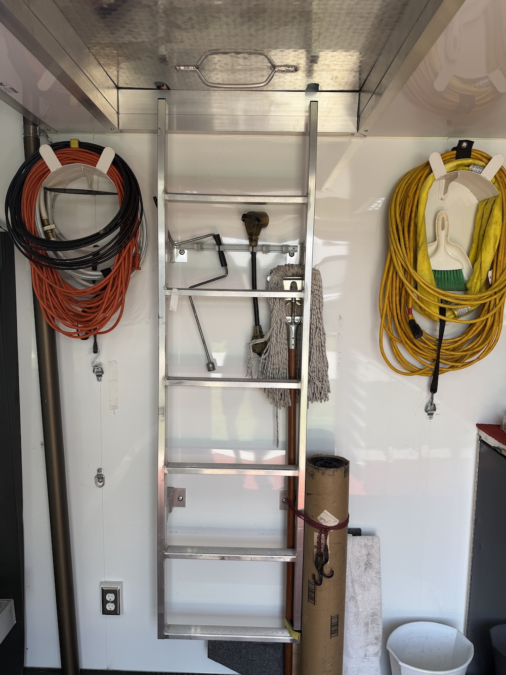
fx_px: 468
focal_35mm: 24
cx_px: 253
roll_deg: -0.2
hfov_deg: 56.8
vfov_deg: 71.6
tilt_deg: -6.4
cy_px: 338
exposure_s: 1/671
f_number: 1.78
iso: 80
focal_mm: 6.76
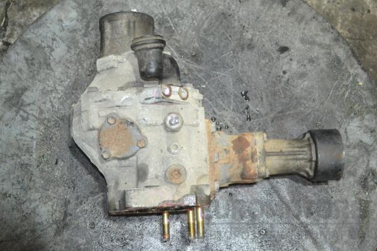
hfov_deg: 33.4
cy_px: 126
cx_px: 188
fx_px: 628
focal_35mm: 60
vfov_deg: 22.6
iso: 2000
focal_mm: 40
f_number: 5.3
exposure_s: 1/60
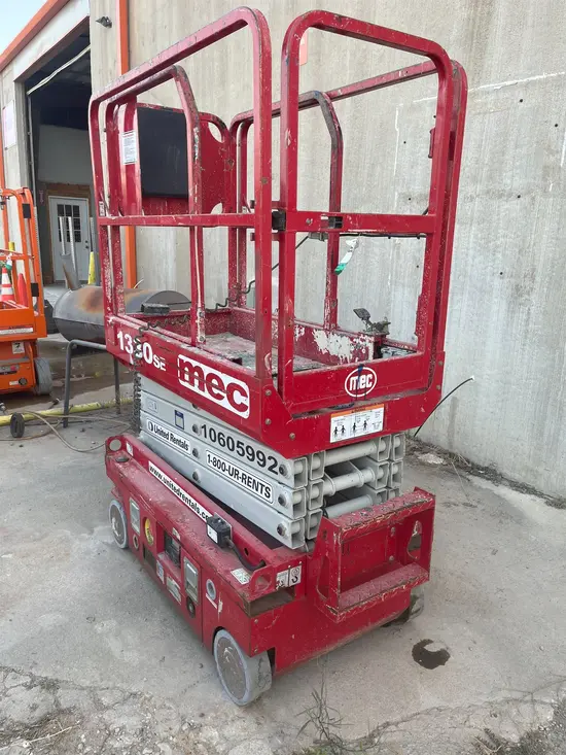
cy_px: 378
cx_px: 283
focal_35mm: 26
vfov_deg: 67.3
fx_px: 567
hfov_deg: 53.1
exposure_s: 1/195
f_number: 1.6
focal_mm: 5.1
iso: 40
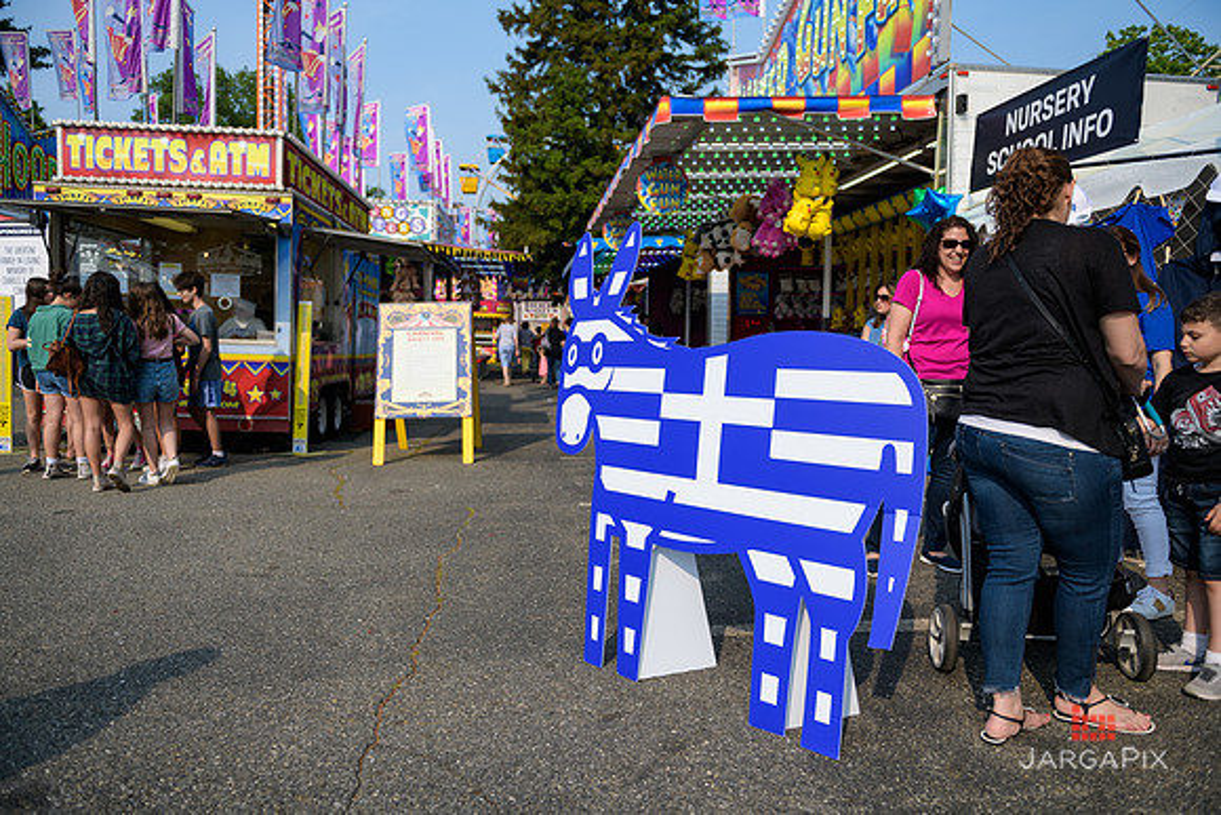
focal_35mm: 24
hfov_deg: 73.7
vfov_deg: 53.2
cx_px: 610
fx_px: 814
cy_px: 408
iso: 100
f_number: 3.2
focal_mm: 24
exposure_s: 1/2000
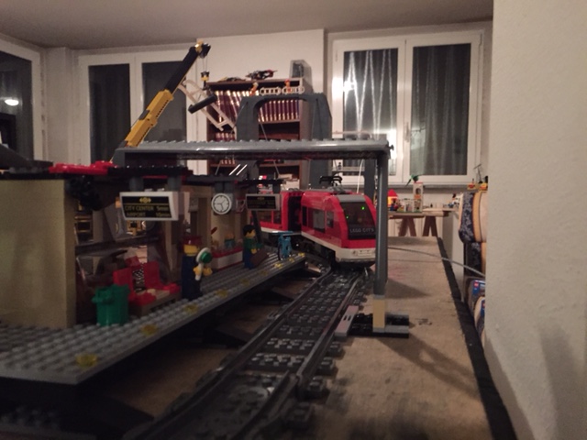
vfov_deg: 48.2
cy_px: 220
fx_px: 492
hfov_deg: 61.7
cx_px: 294
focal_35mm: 29
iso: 640
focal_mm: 4.15
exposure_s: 1/17
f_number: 2.2
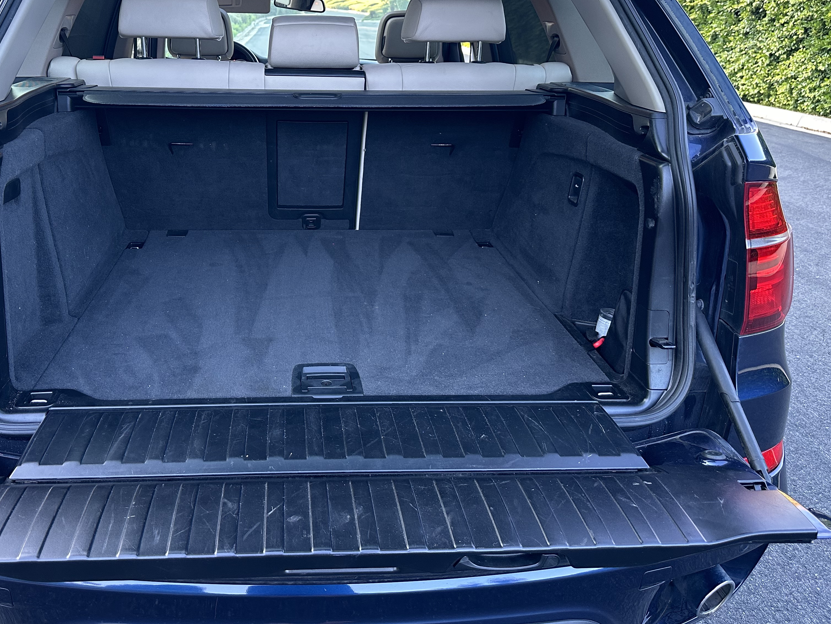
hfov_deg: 56.3
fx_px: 768
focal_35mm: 32
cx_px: 326
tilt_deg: -21.9
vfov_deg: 43.6
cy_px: 216
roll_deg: -2.7
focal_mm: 6.86
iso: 200
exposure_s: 1/121
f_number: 1.78
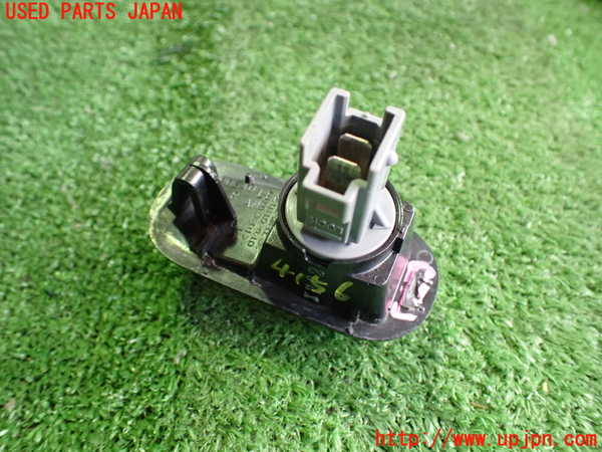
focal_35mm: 30
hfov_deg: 60.0
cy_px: 226
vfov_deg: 46.8
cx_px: 301
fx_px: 522
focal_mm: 5.4
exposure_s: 1/60
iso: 800
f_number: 2.3
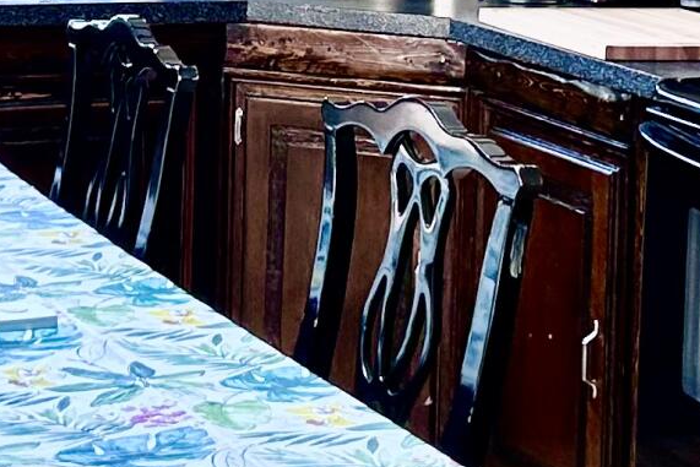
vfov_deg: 9.5
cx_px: 164
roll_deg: -1.2
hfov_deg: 14.4
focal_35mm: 142
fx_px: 2762
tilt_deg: -3.7
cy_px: -186
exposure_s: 1/120
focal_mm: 5.7
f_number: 1.5
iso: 64
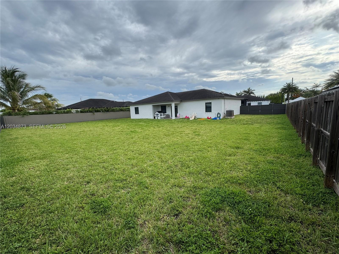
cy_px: 127
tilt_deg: -7.3
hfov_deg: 102.1
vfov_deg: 85.7
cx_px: 170
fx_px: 137
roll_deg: +2.9
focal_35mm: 14
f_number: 2.2
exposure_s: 1/1048
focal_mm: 2.22
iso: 40
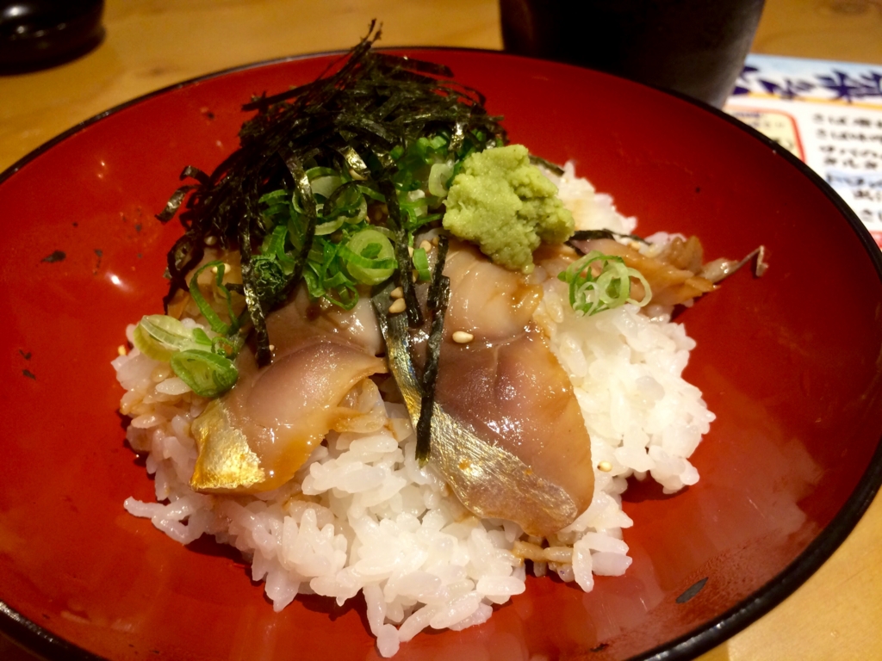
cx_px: 441
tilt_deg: -43.4
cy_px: 330
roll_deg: -0.6
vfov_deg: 48.2
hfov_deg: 61.7
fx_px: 739
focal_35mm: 29
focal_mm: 4.15
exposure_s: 1/30
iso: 100
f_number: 2.2
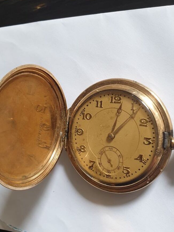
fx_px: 268
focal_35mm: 40
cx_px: 99
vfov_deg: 46.8
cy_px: 120
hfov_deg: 35.9
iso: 160
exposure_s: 1/50
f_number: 2.4
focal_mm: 4.3
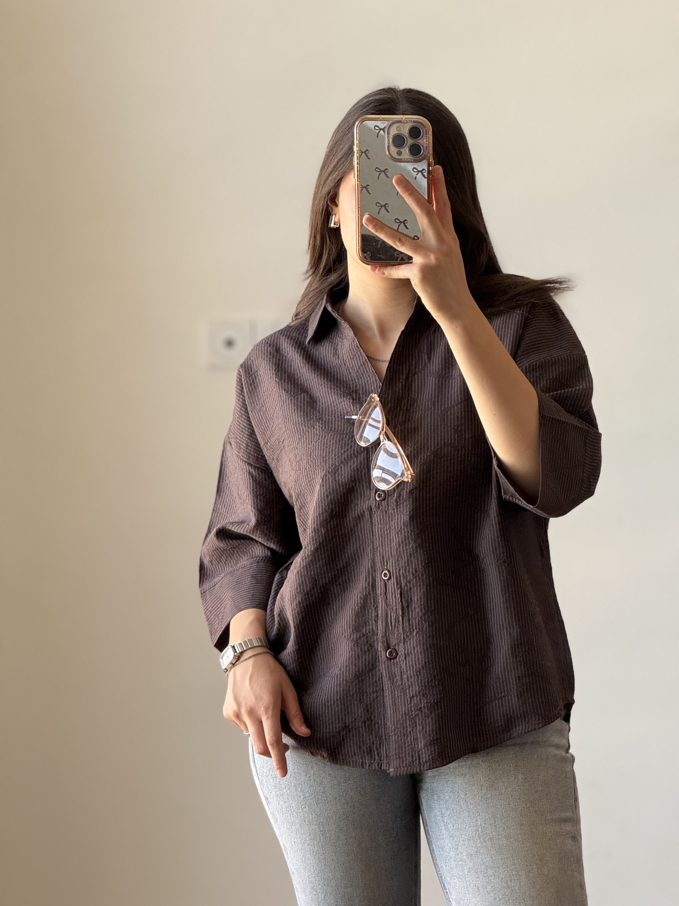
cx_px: 340
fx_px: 3138
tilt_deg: -7.5
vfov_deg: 16.4
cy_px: 453
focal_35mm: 120
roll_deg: +3.8
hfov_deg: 12.3
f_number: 2.8
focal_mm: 15.66
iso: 250
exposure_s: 1/99
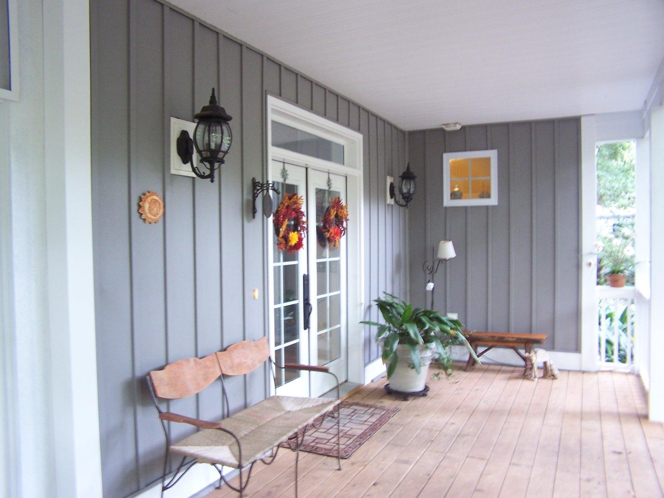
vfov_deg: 37.7
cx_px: 332
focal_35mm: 38
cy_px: 249
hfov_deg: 49.0
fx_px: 729
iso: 140
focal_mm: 6.3
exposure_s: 1/6
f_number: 2.8
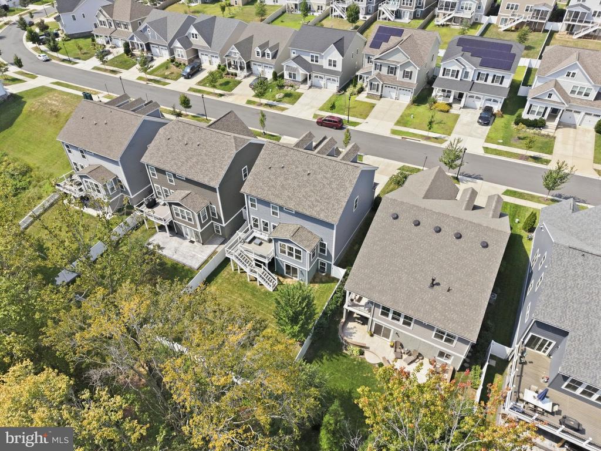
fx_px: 417
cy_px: 226
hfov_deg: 71.6
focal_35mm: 24
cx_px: 300
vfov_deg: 56.8
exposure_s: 1/4000
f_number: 1.8
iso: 250
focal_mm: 8.7
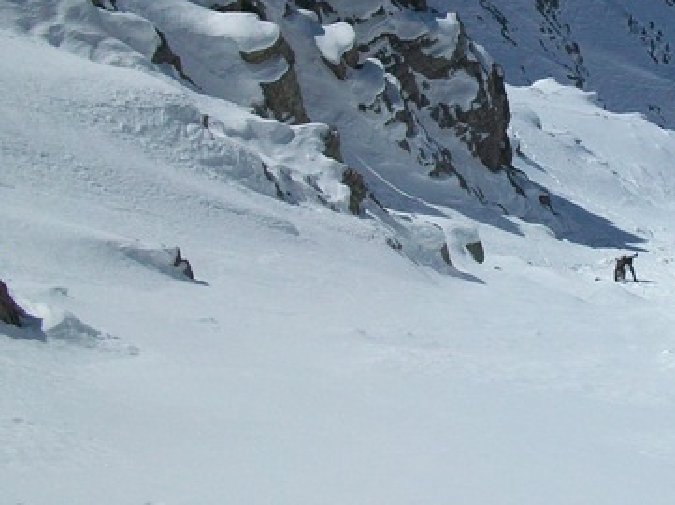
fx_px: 1383
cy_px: 146
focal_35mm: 71
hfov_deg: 26.0
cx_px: 673
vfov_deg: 20.6
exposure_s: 1/1280
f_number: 5.5
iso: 64
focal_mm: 5.7
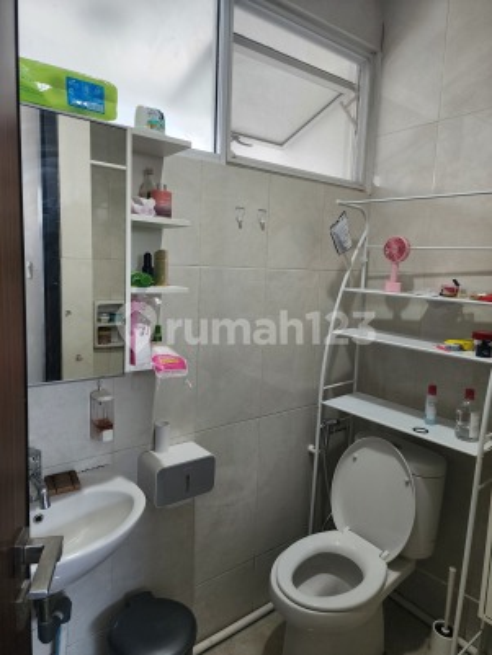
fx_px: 436
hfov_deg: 58.9
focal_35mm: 23
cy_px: 328
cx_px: 246
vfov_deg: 73.9
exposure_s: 1/100
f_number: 1.8
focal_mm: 6.4
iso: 160
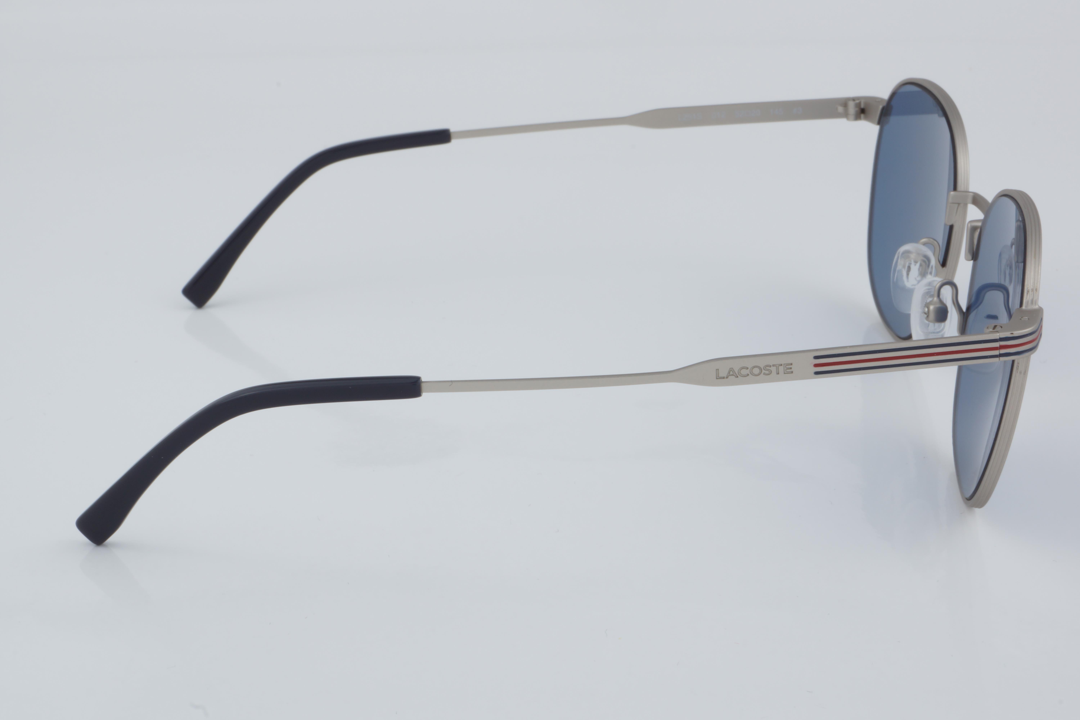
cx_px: 540
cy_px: 360
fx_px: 2250
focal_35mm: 75
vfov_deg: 18.2
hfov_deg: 27.0
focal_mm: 50
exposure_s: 1/4
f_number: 32
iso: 100
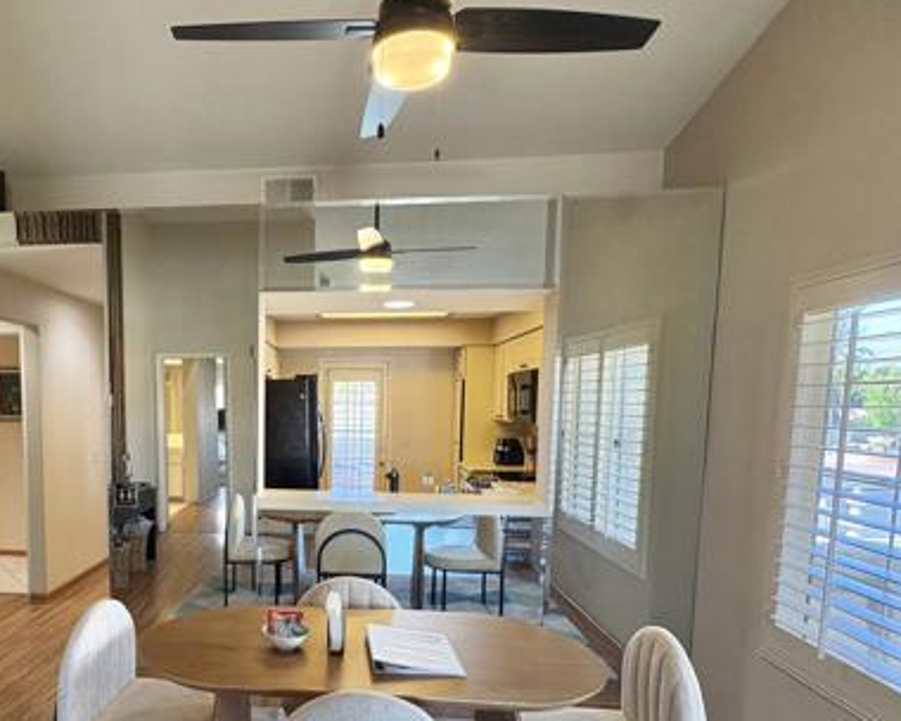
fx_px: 613
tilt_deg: -4.7
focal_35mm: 23
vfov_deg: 60.0
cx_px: 277
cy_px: 458
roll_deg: +0.1
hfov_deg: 69.8
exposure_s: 1/120
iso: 320
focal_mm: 2.22
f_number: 2.2
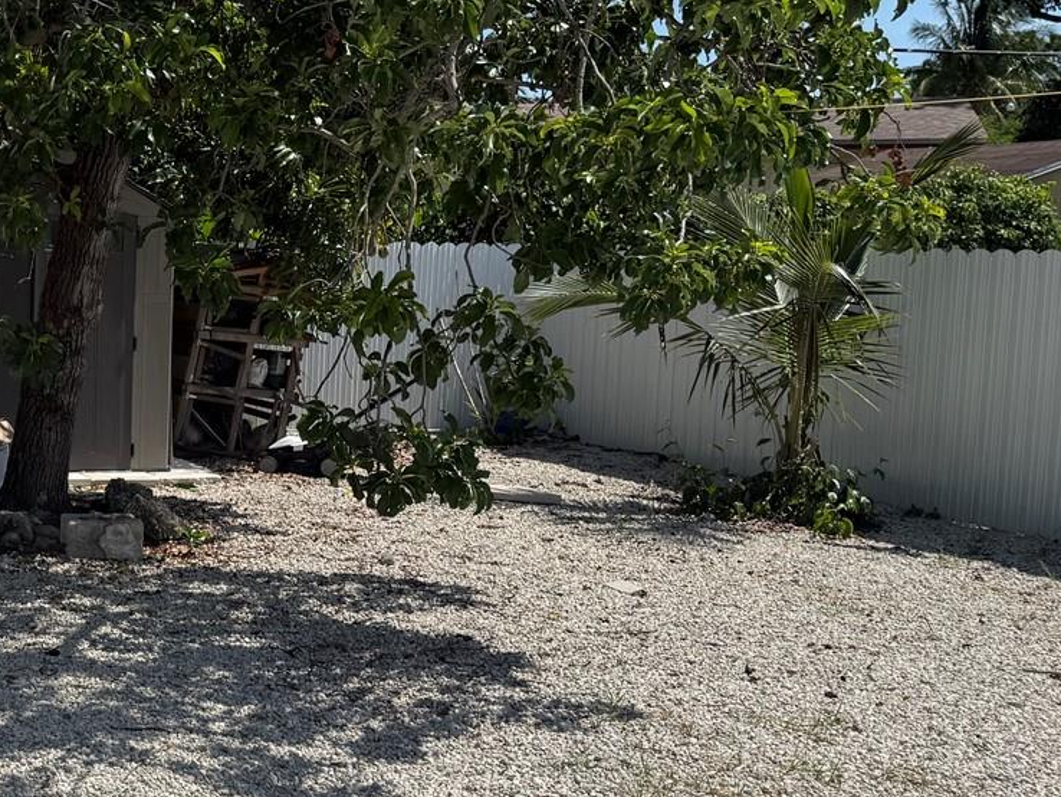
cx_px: -78
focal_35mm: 52
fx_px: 1594
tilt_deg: -6.1
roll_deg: -0.5
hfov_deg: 32.7
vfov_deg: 28.0
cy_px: 423
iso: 80
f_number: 1.78
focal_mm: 6.76
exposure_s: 1/7353
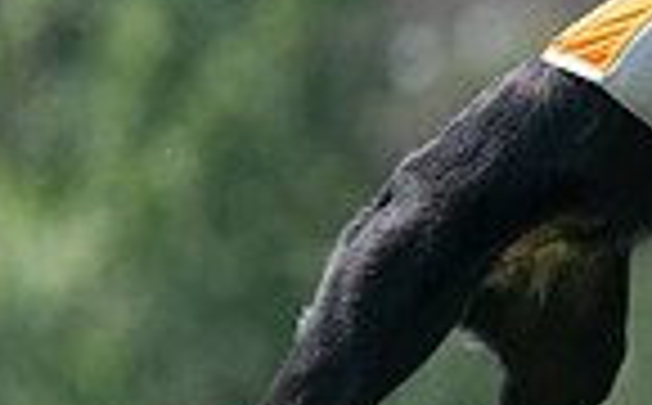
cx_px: 1219
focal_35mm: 1712
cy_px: 263
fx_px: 30362
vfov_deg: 0.8
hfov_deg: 1.2
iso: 2000
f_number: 6.3
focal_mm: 419
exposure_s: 1/4000
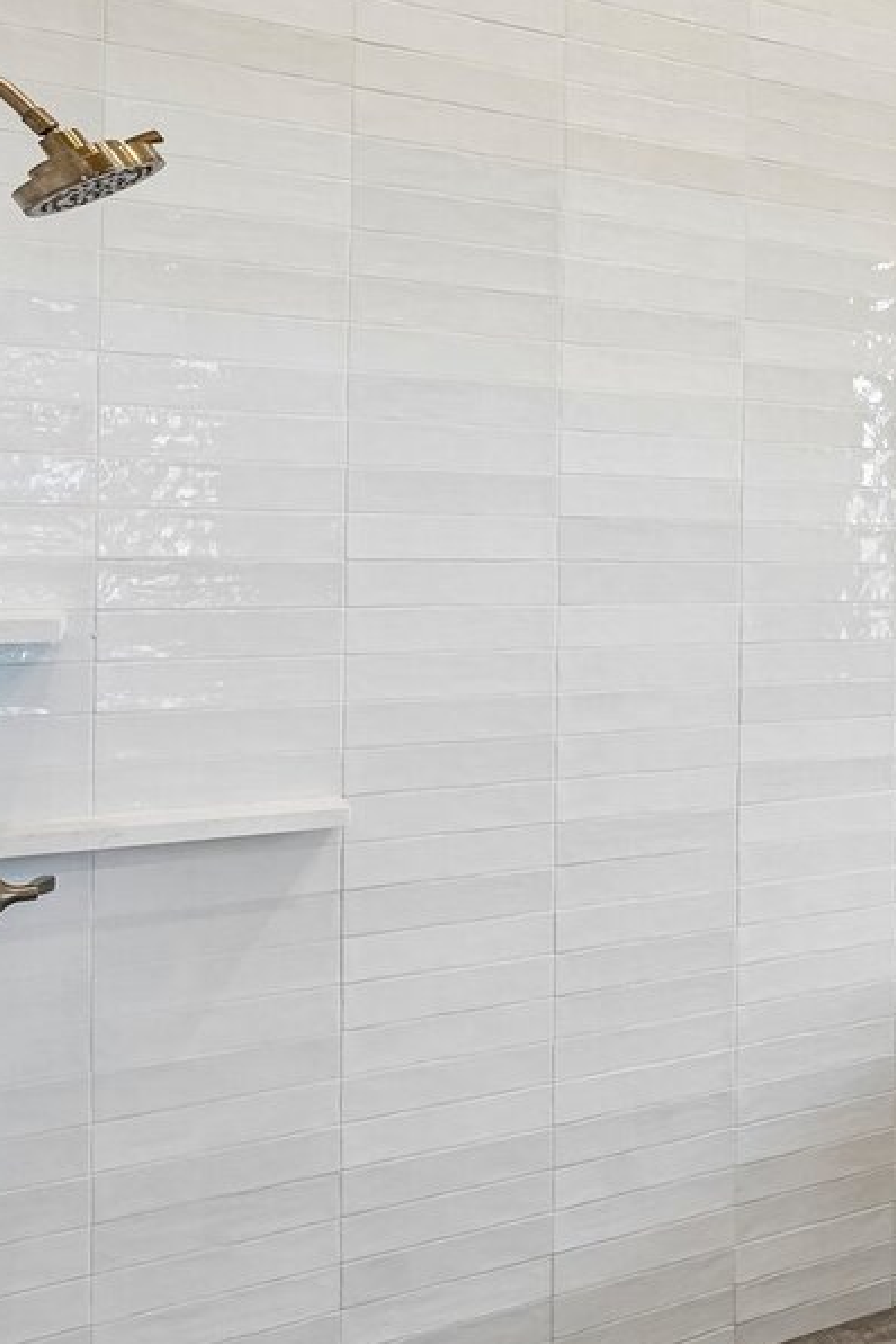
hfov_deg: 23.7
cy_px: 576
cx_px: 1488
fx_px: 1419
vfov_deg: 50.5
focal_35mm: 38
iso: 400
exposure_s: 1/25
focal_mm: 14
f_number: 8
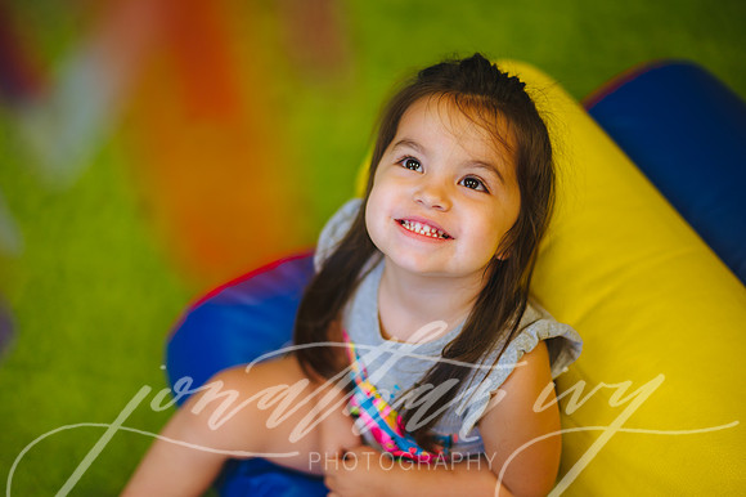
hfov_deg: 39.6
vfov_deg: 27.0
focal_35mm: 50
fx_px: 1035
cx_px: 373
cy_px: 248
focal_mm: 50
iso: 125
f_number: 1.4
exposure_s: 1/200
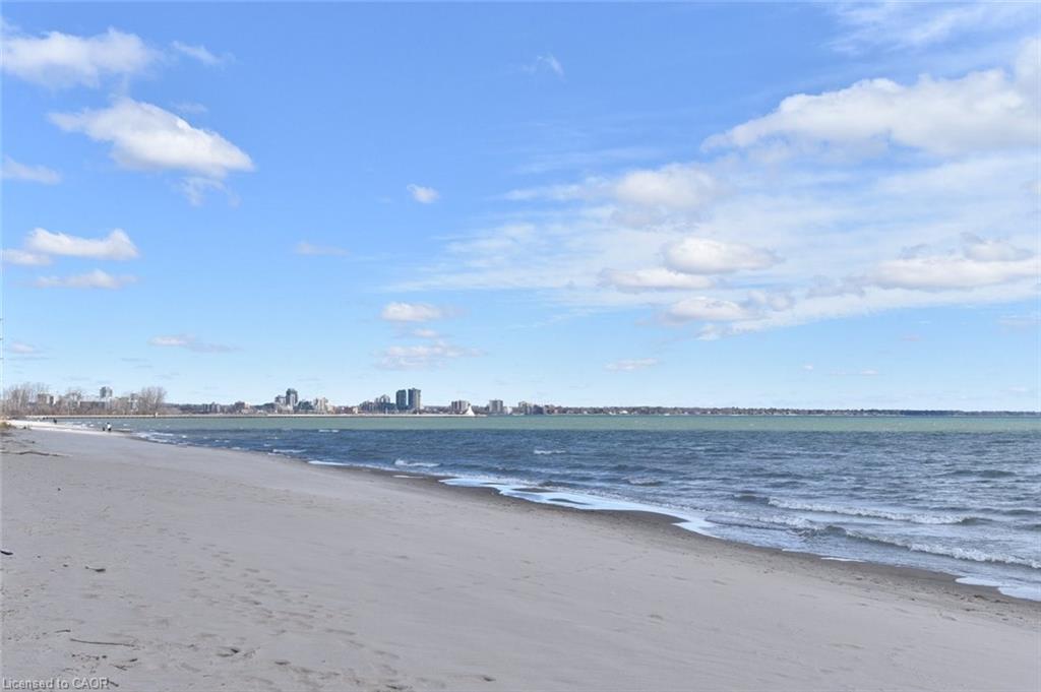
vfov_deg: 37.8
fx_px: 1011
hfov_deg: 54.5
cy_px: 346
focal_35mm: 35
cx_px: 520
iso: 250
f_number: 10
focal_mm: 35
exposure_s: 1/400
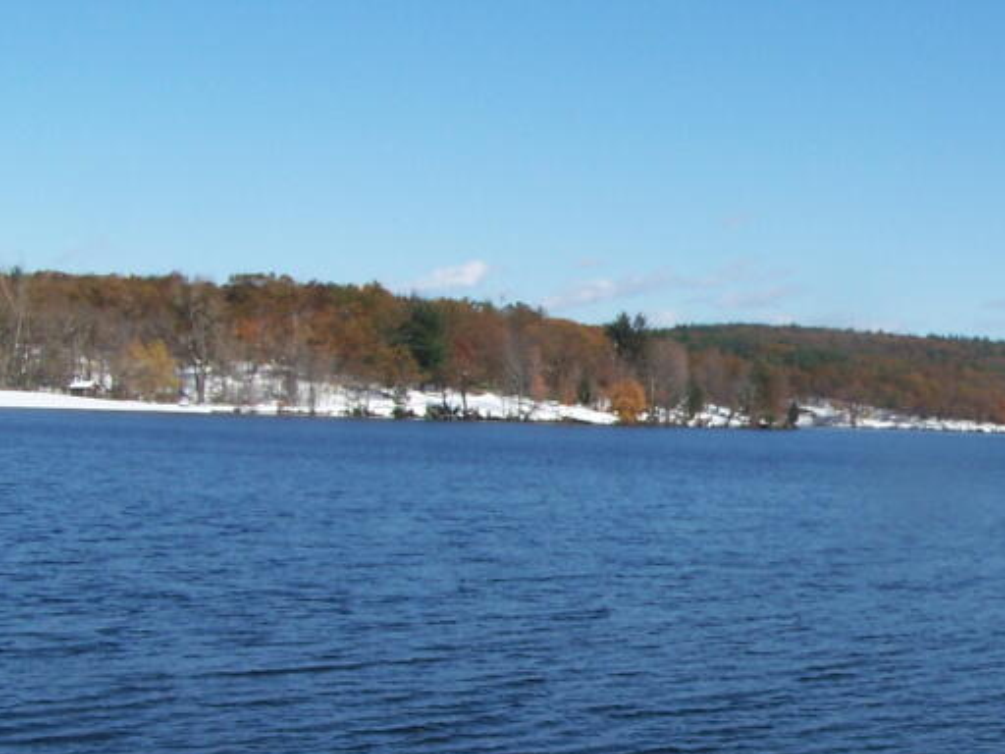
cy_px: 469
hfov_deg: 24.7
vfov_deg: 19.4
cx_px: 958
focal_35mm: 76
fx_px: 2206
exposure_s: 1/500
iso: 80
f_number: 5.6
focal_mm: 6.3
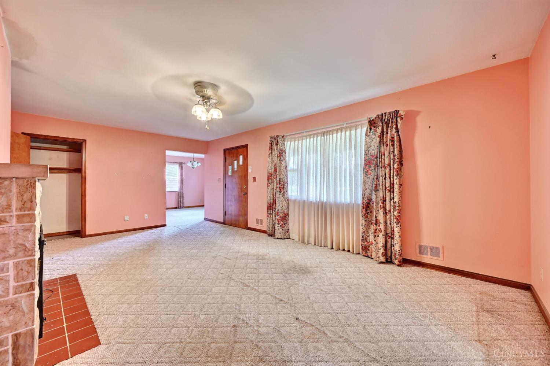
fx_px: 214
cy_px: 183
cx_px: 275
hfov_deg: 104.3
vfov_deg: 81.2
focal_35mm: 14
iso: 400
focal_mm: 14
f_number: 8
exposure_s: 1/3.33
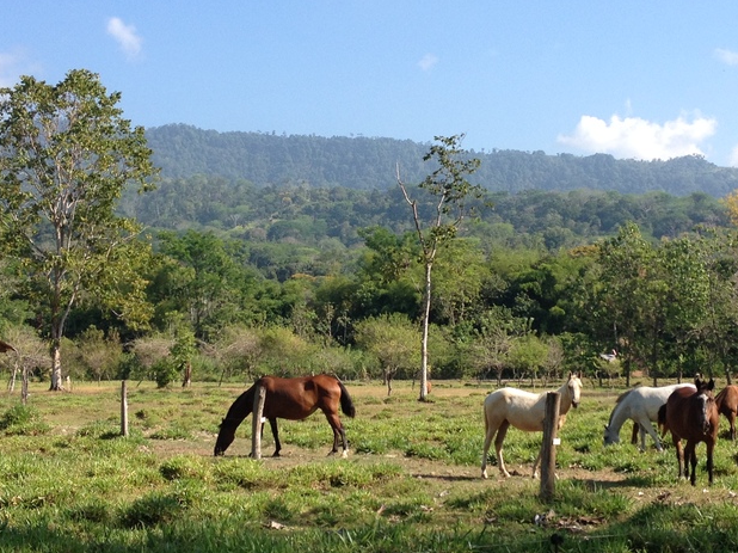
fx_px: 1449
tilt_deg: +0.8
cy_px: 265
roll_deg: -0.2
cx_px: 422
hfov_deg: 28.5
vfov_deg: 21.6
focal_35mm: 68
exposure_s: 1/935
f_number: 2.4
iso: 50
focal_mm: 4.28
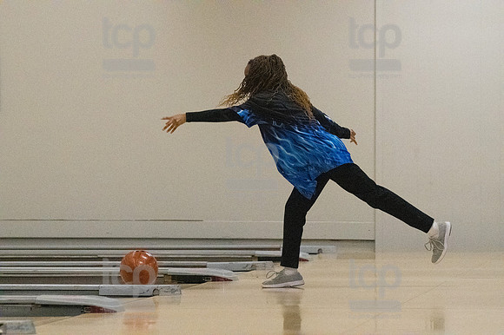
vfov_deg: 7.0
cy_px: 168
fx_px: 2728
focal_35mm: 195
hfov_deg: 10.6
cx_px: 252
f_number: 4
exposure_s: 1/1250
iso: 10000
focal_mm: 130
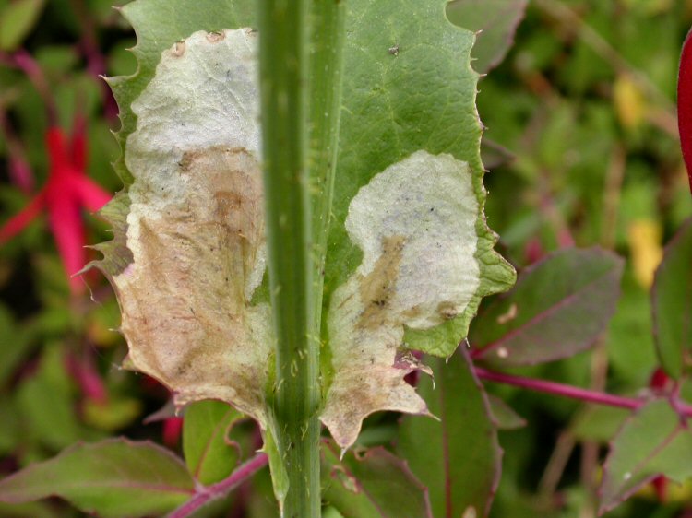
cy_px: 259
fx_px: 1559
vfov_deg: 18.9
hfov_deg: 25.0
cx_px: 346
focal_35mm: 78
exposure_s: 1/95.7
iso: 100
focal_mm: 16.2
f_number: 6.3
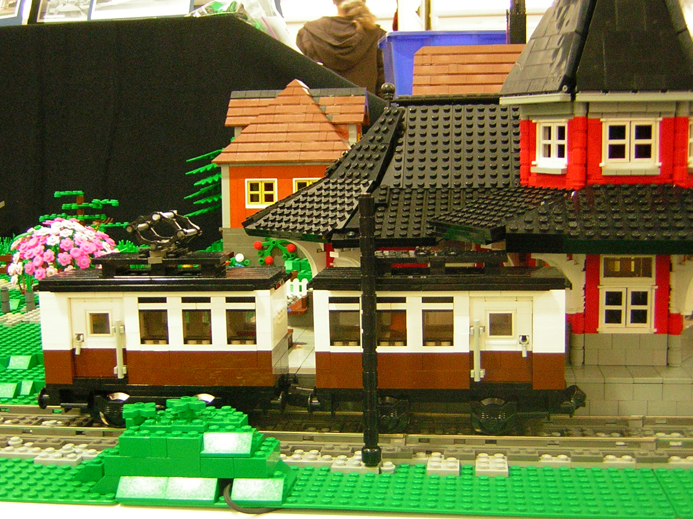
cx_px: 346
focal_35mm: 47
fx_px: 941
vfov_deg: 30.9
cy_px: 260
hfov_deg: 40.4
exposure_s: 1/5.9
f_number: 2.9
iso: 162
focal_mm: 6.1
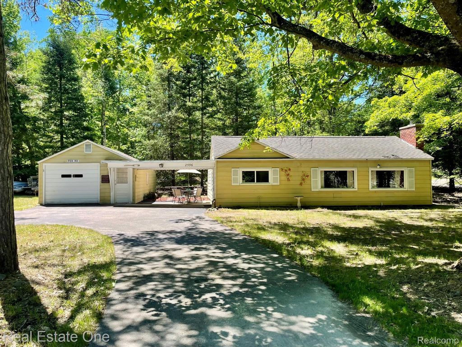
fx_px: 347
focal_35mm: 26
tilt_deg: +1.1
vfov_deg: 53.1
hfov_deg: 67.3
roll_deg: +0.6
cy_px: 174
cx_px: 231
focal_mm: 4.2
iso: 32
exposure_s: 1/807
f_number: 1.6
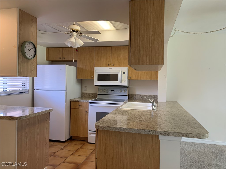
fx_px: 170
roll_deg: -0.2
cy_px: 84
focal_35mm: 26
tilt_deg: -1.1
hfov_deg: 67.3
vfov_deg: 53.1
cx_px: 113
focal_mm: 4.25
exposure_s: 1/60
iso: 160
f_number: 1.8
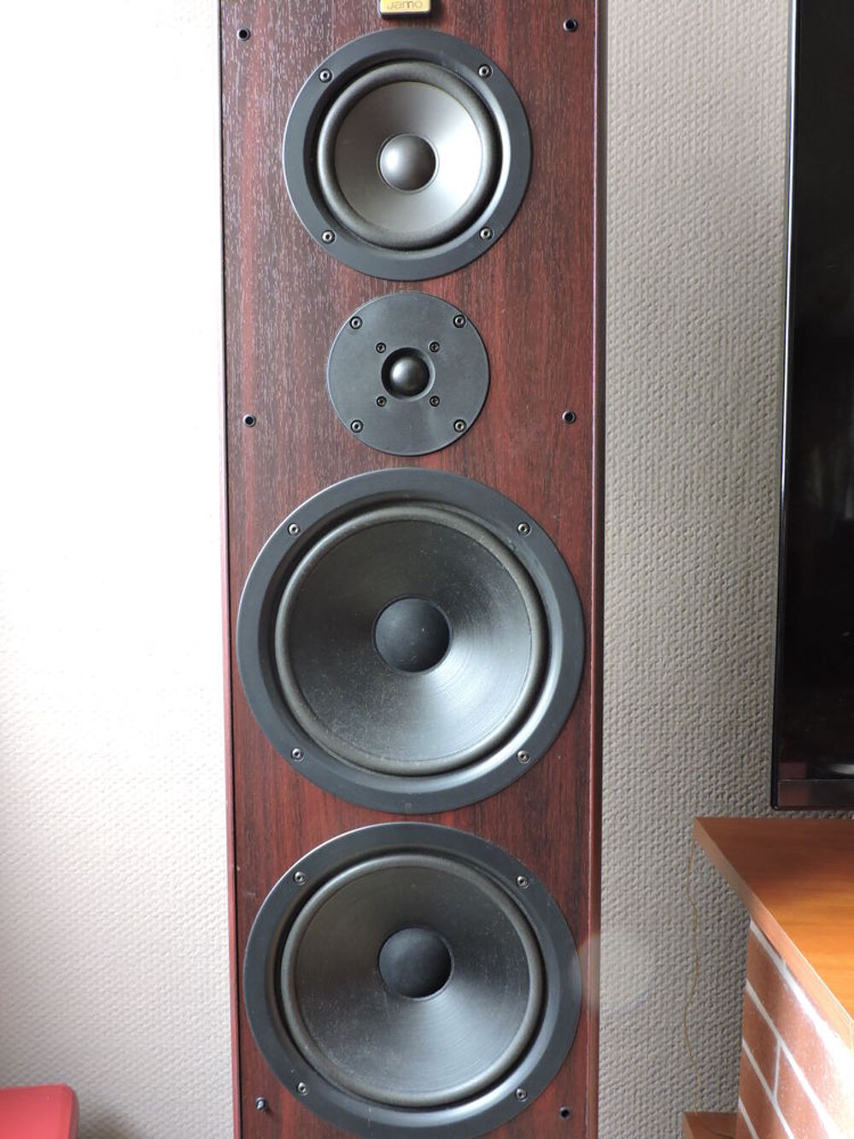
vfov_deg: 55.3
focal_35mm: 33
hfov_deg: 43.0
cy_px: 570
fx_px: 1085
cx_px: 427
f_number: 3.2
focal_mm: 5.9
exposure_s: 1/25
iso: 400
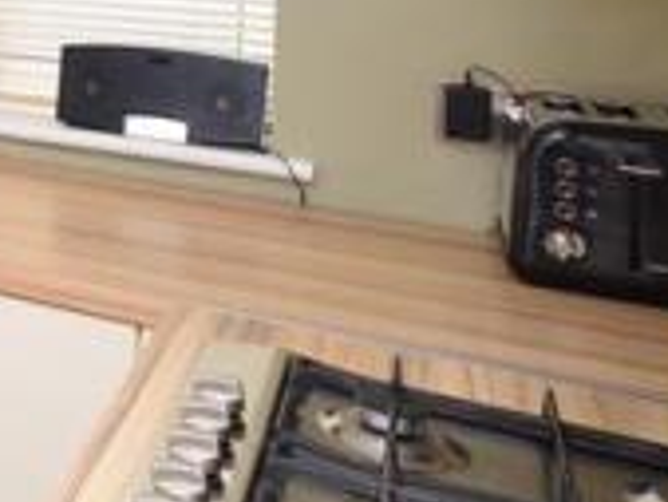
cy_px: -117
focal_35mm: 56
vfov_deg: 23.6
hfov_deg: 21.0
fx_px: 1081
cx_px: -573
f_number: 5.6
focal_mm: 10
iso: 400
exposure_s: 1/80
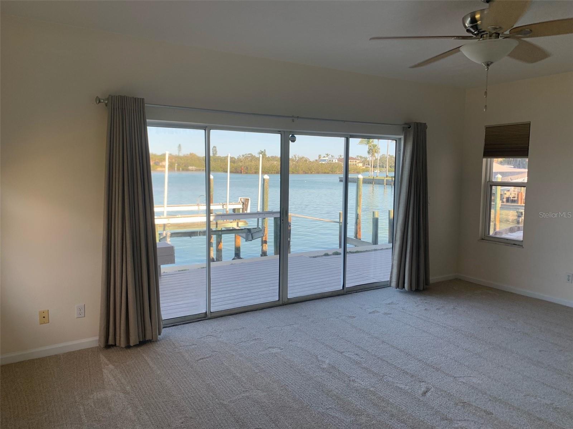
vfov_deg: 53.1
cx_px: 286
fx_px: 430
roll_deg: -1.0
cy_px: 214
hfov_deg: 67.3
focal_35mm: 26
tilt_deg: -4.2
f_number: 1.8
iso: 25
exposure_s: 1/152
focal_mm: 4.25
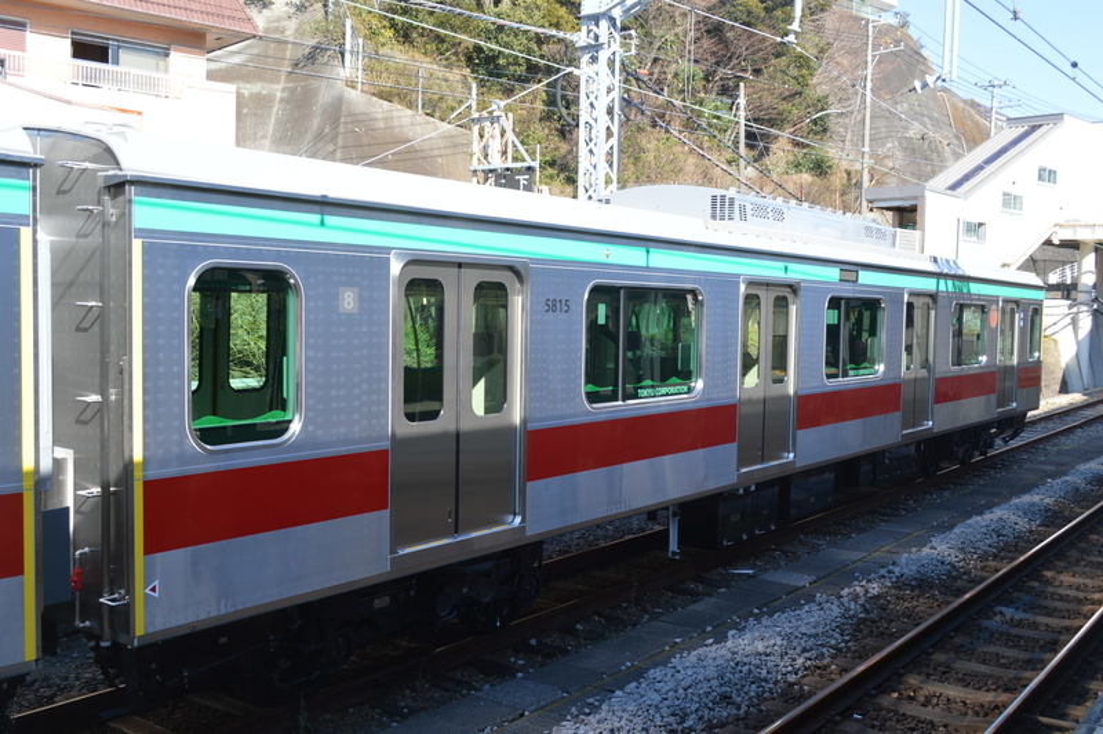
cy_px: 367
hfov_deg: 53.2
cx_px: 552
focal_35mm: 36
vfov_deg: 36.8
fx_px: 1102
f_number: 5.6
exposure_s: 1/125
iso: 125
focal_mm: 24
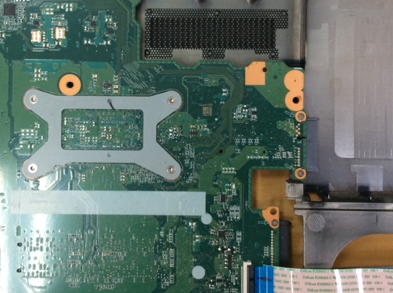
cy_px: 91
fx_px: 635
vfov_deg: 25.8
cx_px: 165
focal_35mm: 56
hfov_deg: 34.3
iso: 50
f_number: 2.4
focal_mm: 3.3
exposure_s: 1/24
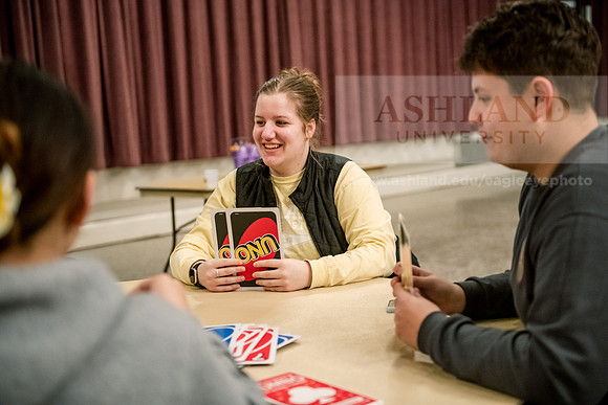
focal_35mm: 55
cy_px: 202
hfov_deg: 36.2
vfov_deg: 24.6
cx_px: 304
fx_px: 929
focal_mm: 55
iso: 5000
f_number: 2.8
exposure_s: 1/125
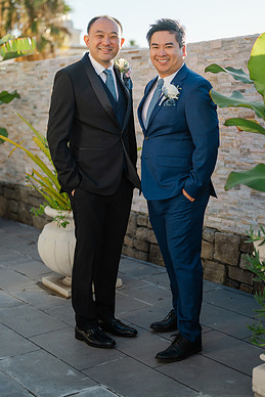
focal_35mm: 58
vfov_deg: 34.4
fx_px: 640
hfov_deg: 23.4
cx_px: 137
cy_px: 170
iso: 64
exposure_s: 1/1000
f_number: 1.8
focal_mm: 50
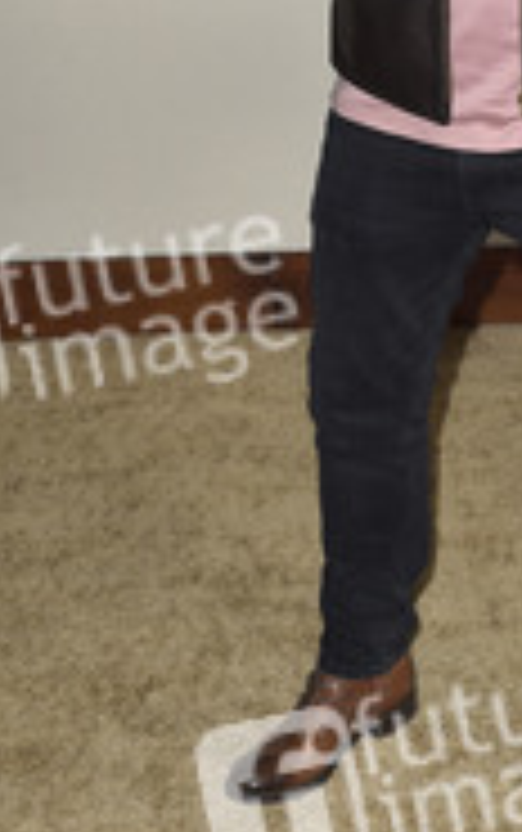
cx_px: 560
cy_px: 99
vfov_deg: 20.6
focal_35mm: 99
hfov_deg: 13.0
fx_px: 2248
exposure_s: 1/250
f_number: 6.3
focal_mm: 45
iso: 400
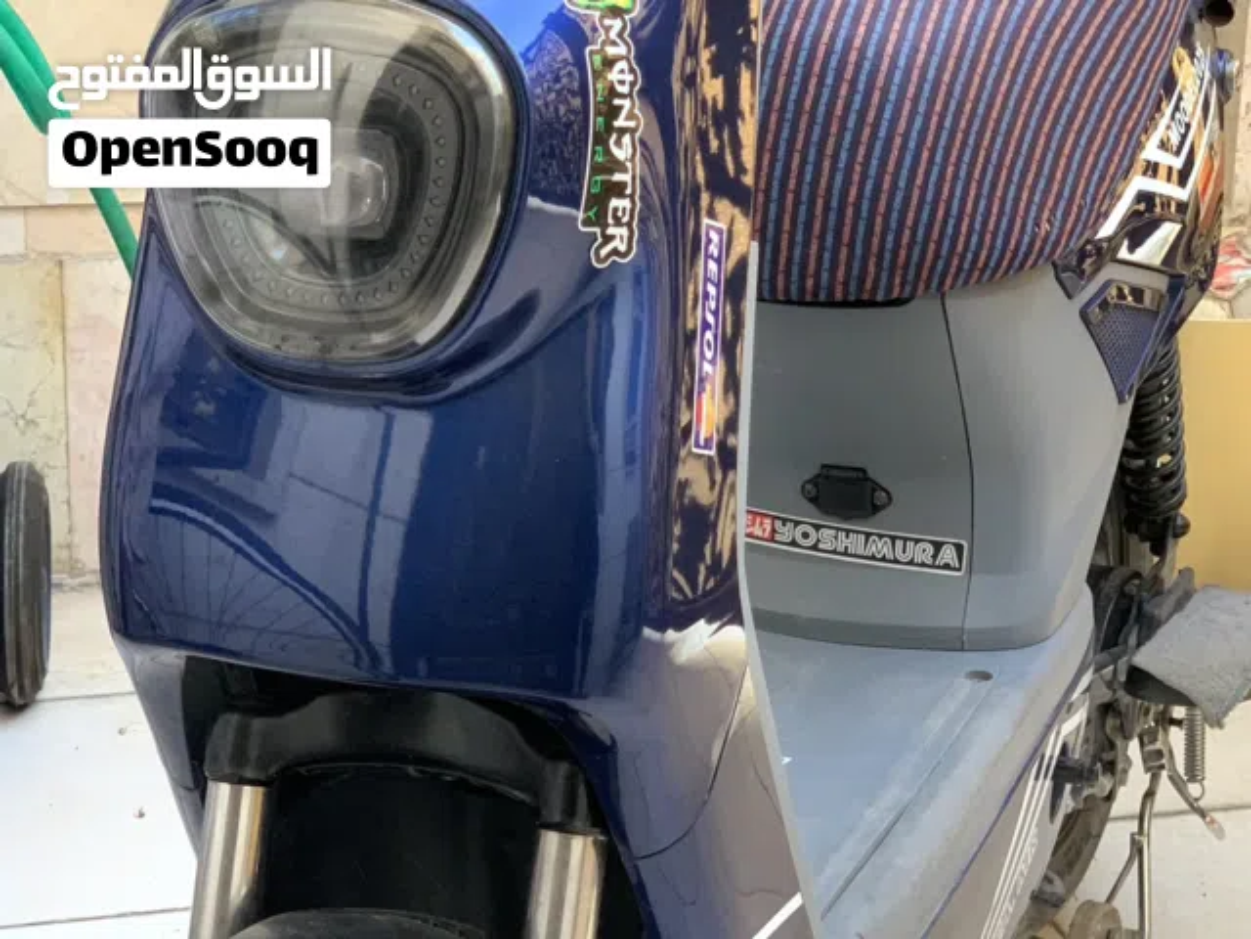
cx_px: 626
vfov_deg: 28.0
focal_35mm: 52
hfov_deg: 36.8
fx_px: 1879
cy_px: 470
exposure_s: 1/77
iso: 125
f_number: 2.4
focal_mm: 6
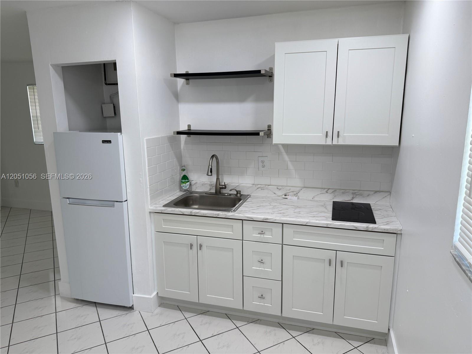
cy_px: 177
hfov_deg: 71.6
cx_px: 236
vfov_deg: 56.8
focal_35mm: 24
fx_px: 327
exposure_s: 1/120
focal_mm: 6.76
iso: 64
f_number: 1.78
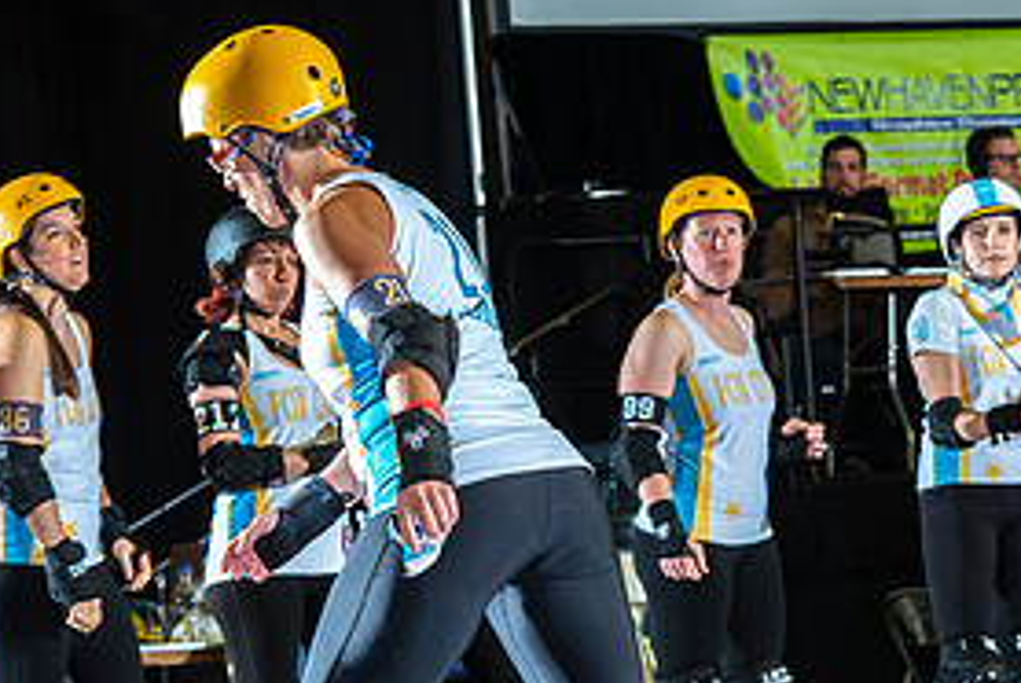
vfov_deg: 5.1
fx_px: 7694
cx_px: 617
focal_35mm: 271
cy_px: 549
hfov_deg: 7.6
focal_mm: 130
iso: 1600
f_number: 9
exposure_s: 1/160
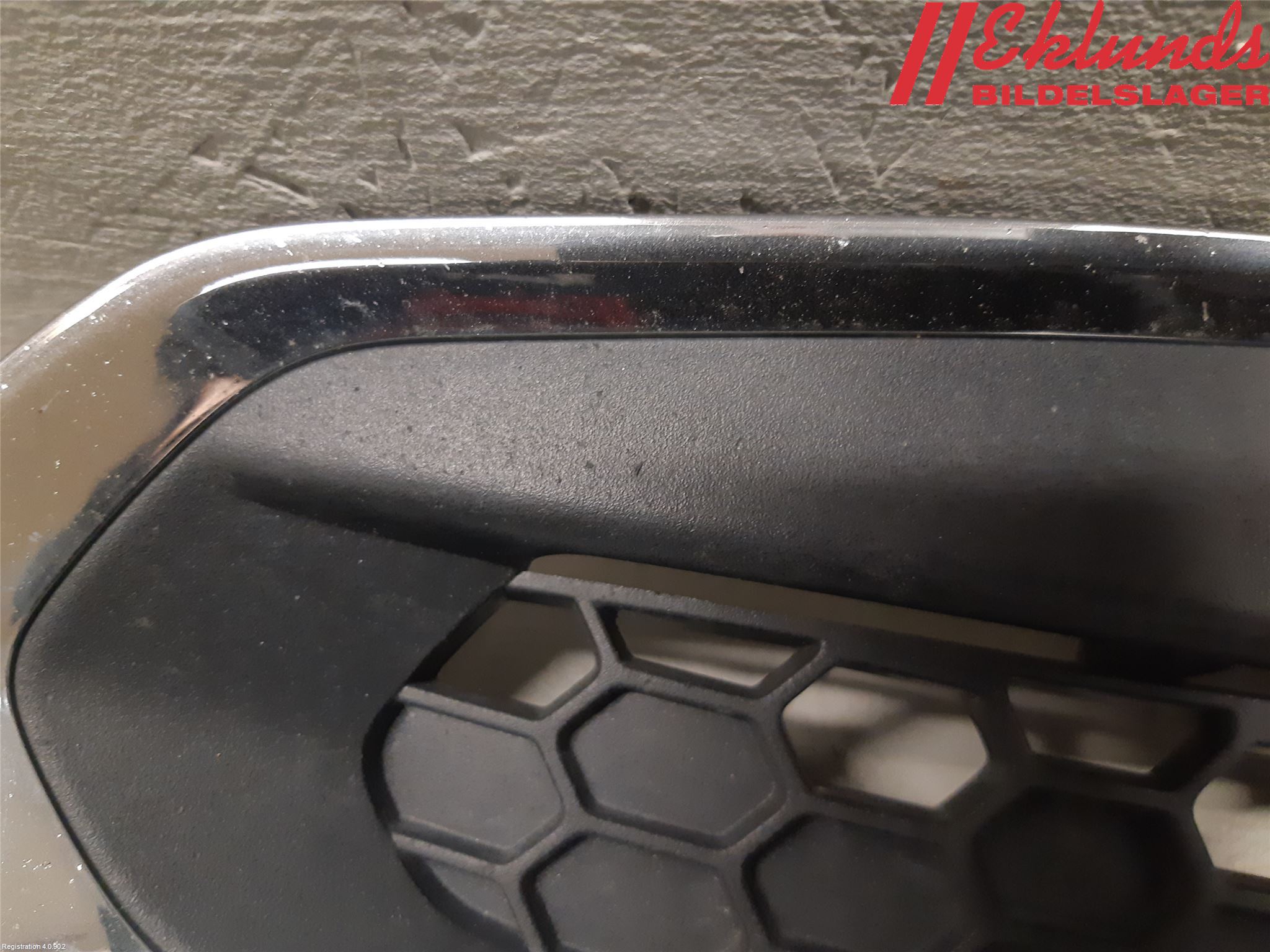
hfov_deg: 67.3
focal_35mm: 26
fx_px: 954
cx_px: 635
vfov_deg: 53.1
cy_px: 476
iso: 320
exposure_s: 1/50
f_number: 1.7
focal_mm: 3.93
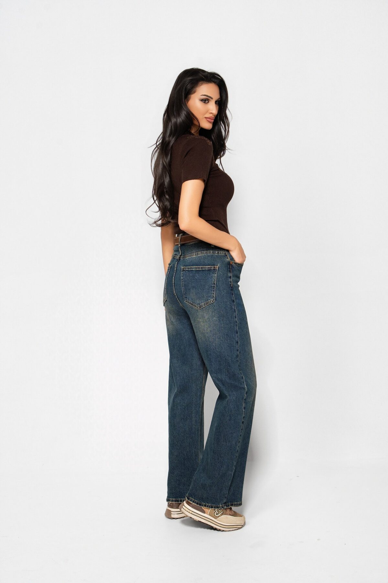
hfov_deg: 25.1
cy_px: 292
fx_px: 873
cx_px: 194
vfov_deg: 36.9
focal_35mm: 54
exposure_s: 1/250
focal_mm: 54
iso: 1250
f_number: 7.1
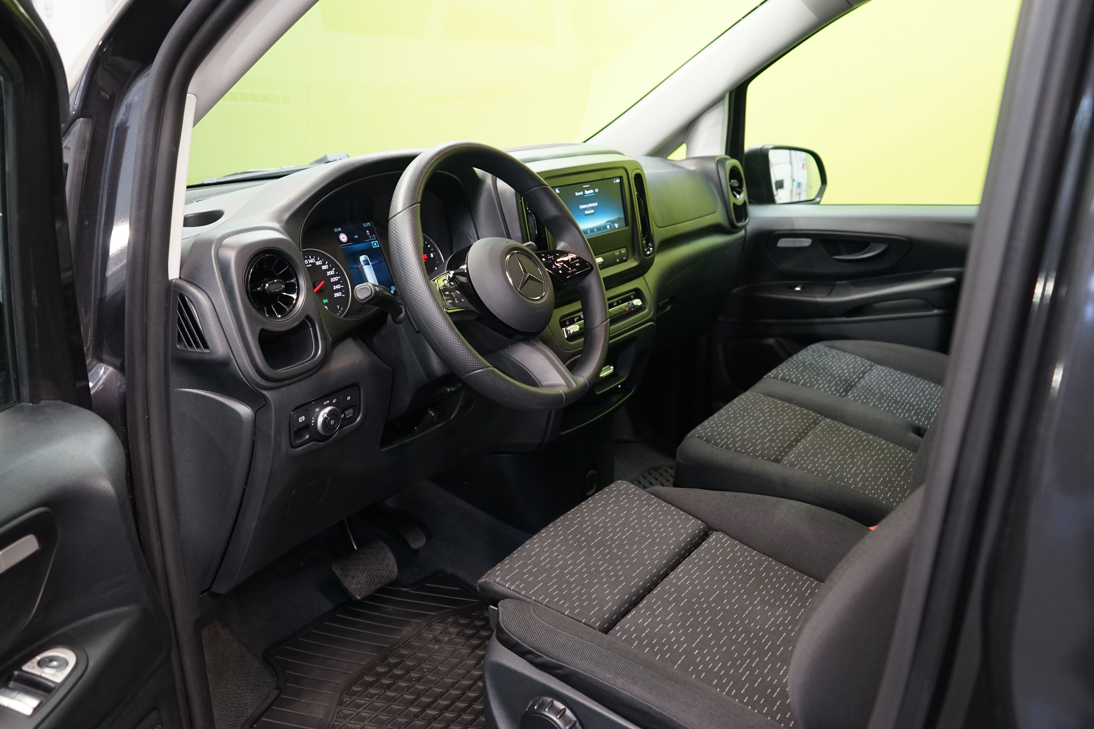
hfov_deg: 63.7
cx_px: 547
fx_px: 881
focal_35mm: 29
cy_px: 364
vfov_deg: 45.0
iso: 1600
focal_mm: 29
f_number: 4.5
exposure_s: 1/30
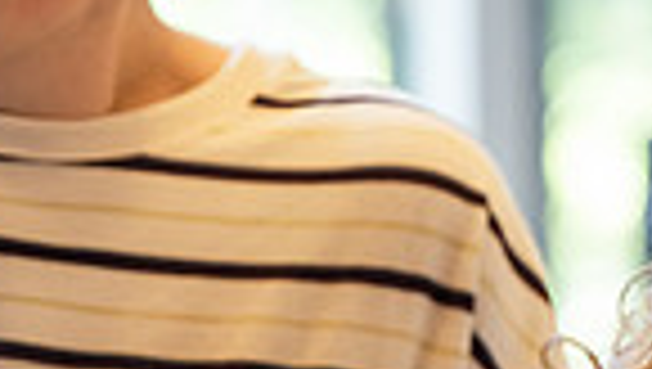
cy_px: 290
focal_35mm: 305
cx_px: 625
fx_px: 5280
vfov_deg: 4.0
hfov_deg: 7.0
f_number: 2.8
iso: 1250
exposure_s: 1/200
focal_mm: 73
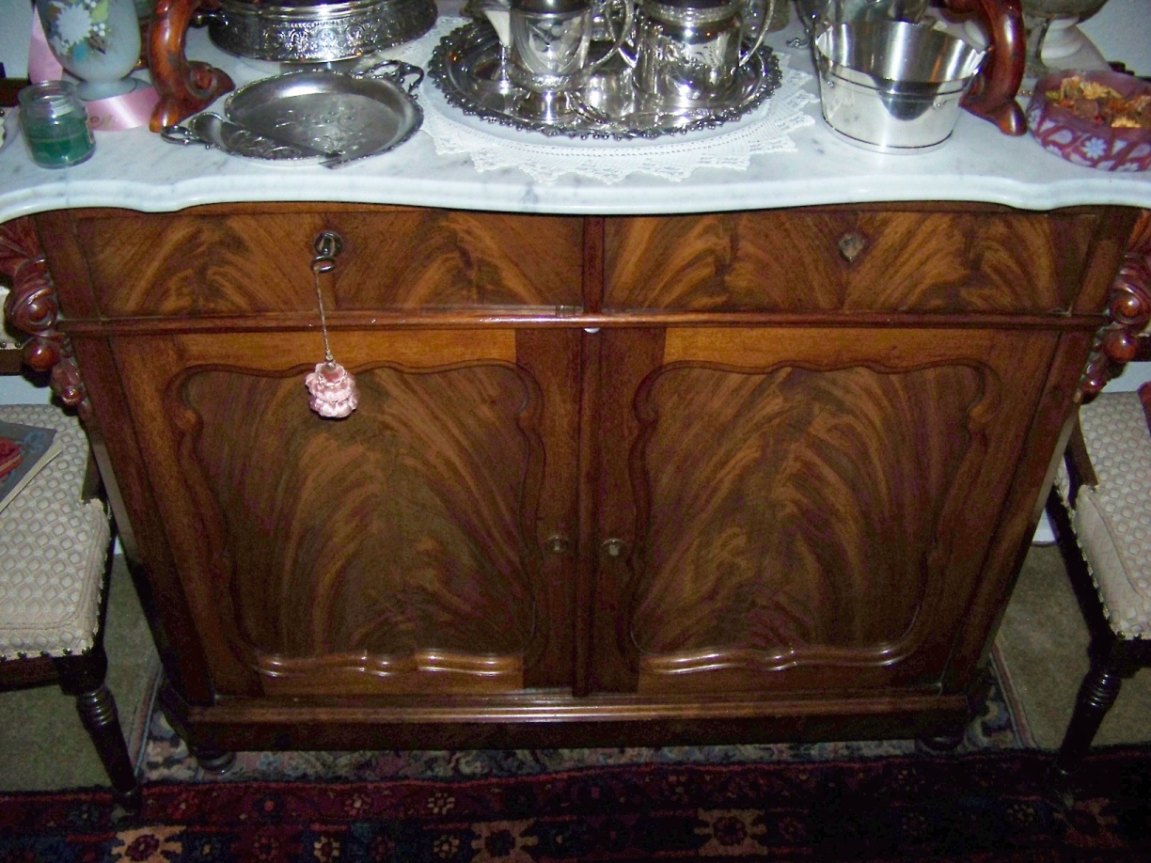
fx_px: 1197
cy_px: 432
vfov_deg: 39.7
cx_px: 576
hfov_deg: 51.4
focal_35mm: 36
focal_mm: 5.85
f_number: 2.8
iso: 200
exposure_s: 1/30
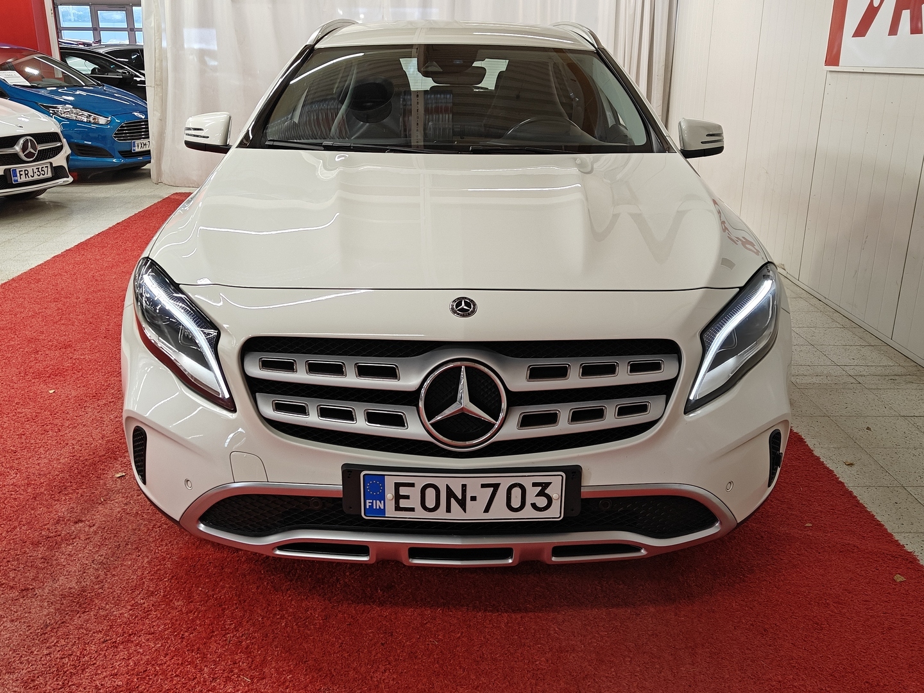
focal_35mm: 33
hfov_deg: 55.4
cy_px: 346
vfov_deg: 42.9
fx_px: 881
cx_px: 462
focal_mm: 5.59
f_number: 1.8
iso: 80
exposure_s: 1/100
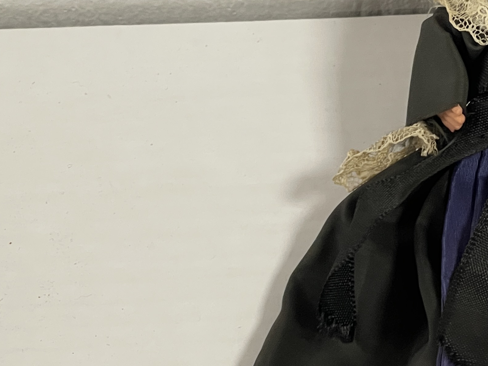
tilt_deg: -40.7
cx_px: 526
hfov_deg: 12.0
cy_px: 99
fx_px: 2284
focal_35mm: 162
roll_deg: +0.1
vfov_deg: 9.2
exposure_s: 1/50
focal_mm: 7.5
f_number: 2.2
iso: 200
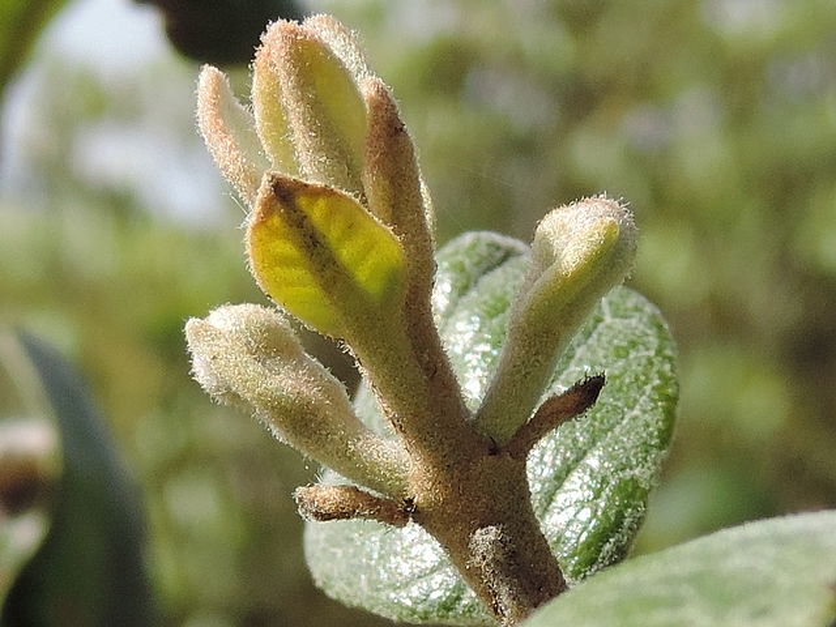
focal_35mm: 30
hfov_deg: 60.0
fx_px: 725
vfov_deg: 46.8
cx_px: 418
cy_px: 314
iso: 80
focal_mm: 5.3
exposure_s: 1/800
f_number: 3.1
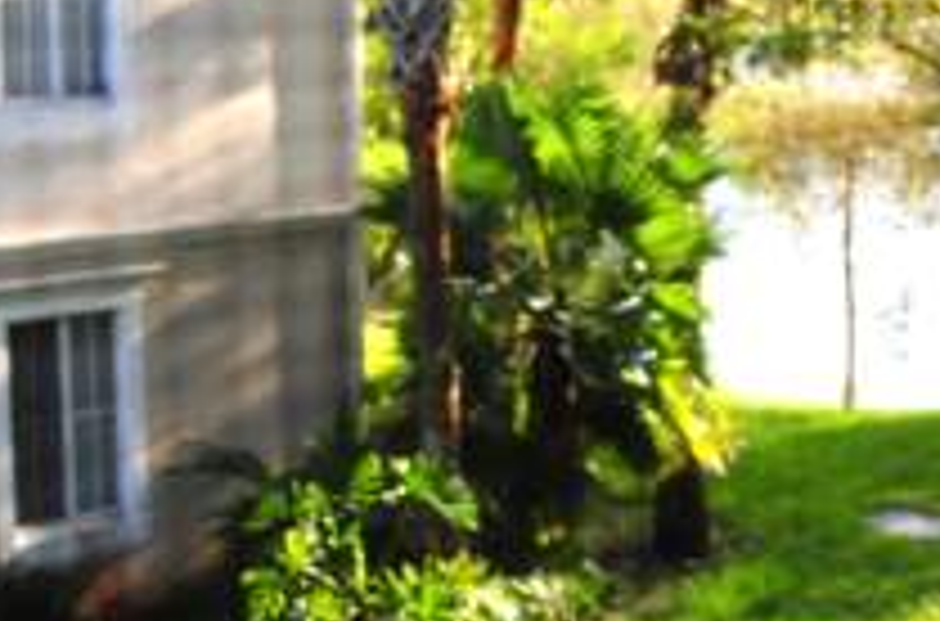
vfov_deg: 21.6
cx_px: 621
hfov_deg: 32.2
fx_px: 1614
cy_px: 153
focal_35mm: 62
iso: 1250
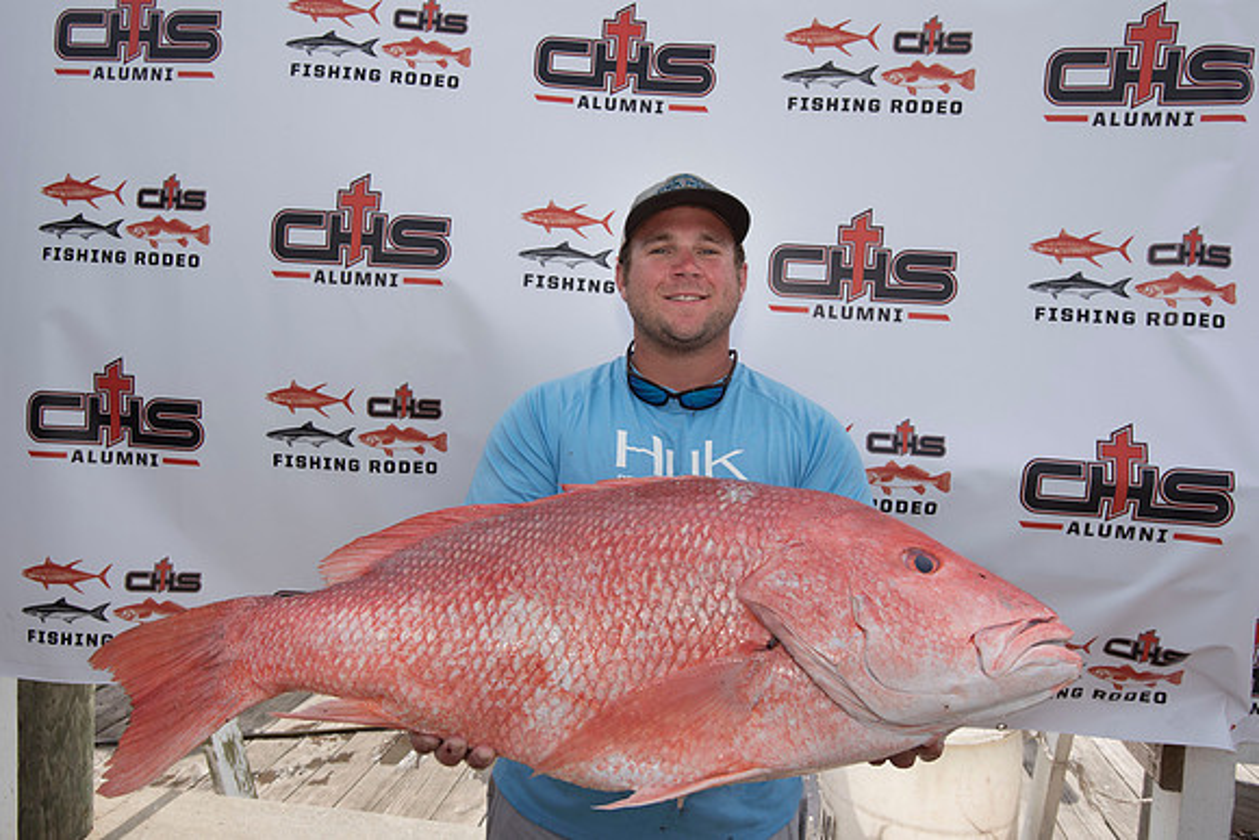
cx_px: 630
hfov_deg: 69.4
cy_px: 420
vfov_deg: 49.6
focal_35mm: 26
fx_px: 909
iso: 250
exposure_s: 1/400
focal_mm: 26
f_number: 9
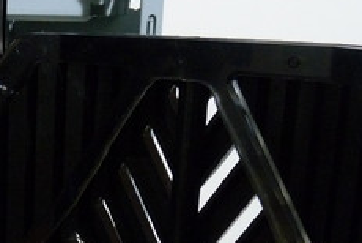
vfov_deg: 17.2
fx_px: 785
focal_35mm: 78
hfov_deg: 24.2
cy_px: 229
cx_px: -39
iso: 400
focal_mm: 4.8
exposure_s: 1/5
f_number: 2.8
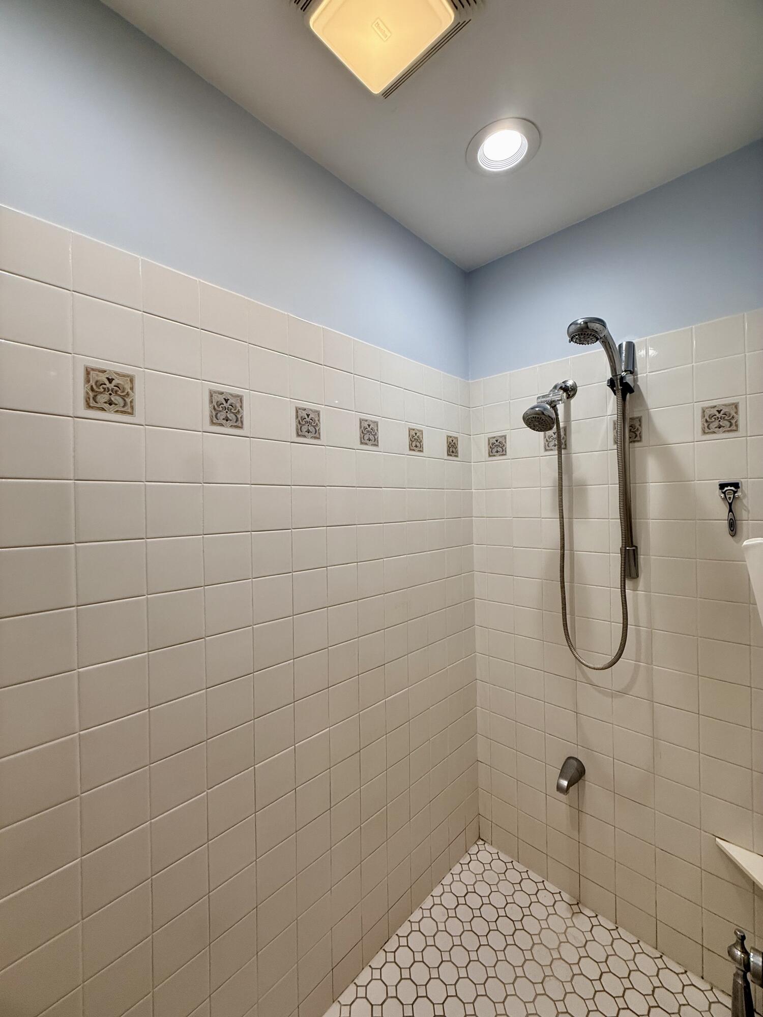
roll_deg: +1.4
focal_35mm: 14
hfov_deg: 85.7
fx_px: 411
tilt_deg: +0.7
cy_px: 508
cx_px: 382
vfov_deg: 102.1
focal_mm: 2.22
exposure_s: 1/120
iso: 100
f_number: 2.2
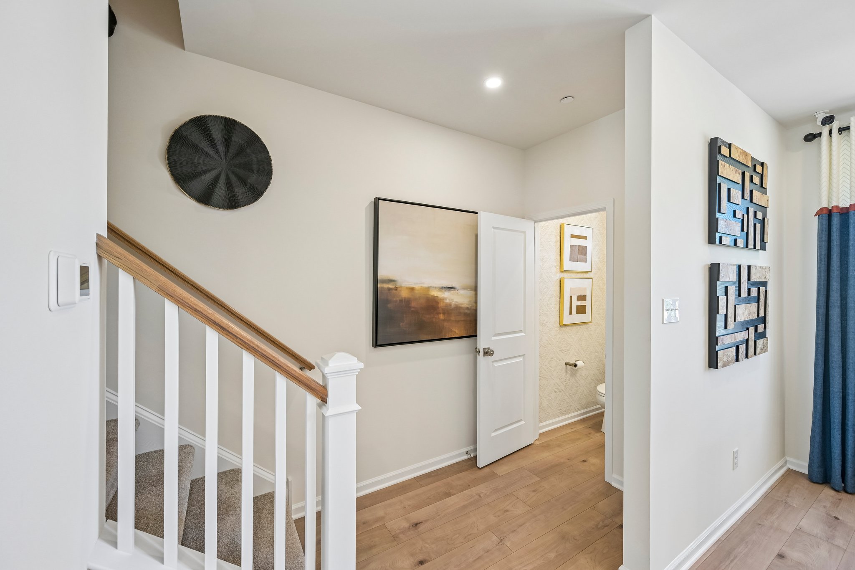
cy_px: 285
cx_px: 428
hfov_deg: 104.3
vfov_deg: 81.2
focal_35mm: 14
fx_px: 332
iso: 400
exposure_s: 1/15
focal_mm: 14
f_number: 8
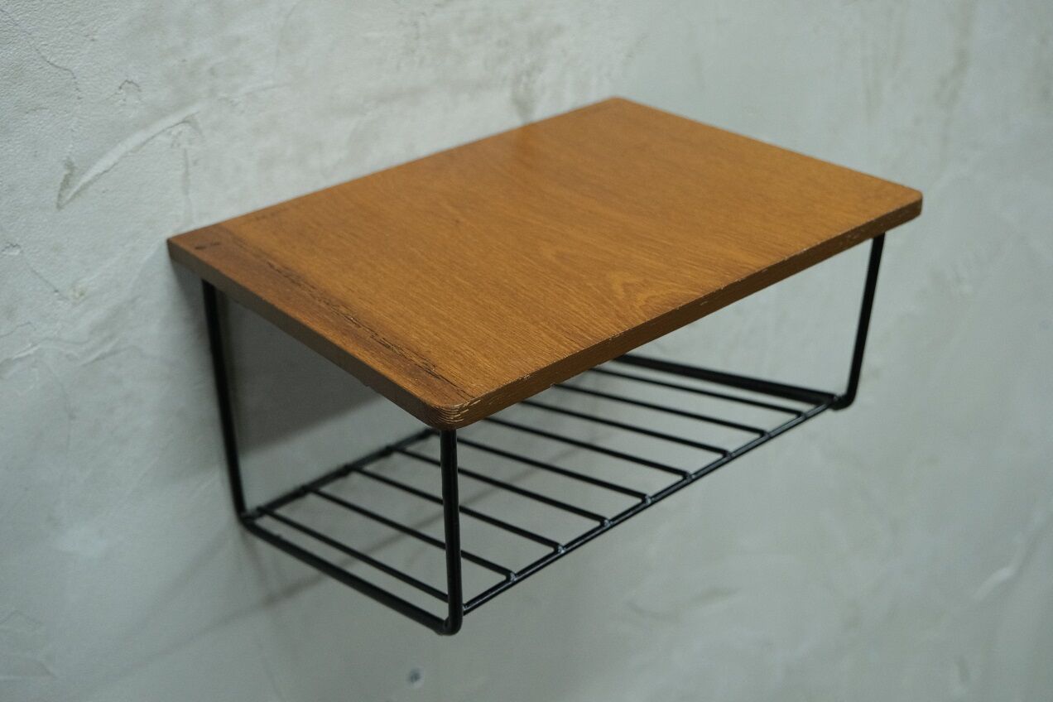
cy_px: 351
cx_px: 526
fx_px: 1287
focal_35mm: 44
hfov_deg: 44.5
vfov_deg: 30.5
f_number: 4
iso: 2000
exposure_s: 1/42
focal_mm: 29.2
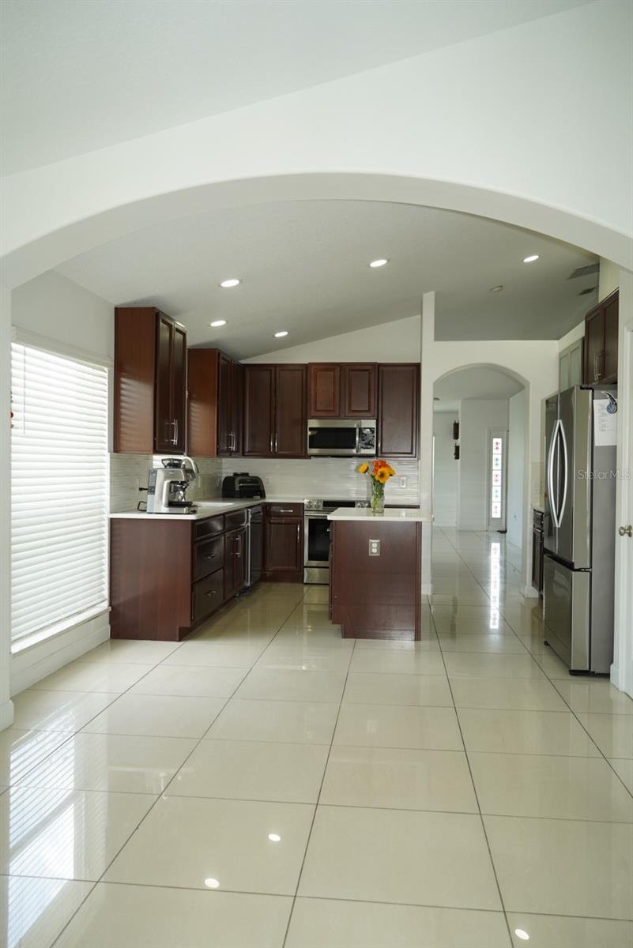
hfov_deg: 46.4
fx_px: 738
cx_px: 316
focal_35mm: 28
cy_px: 474
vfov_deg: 65.5
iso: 400
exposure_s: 1/160
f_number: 4
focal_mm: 28
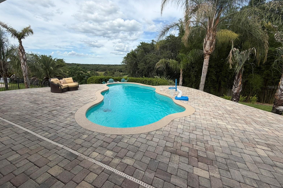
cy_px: 87
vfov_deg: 77.2
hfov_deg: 100.4
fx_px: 118
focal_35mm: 15
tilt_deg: -10.7
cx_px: 139
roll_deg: -0.7
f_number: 2.2
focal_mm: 2.22
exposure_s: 1/770
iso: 20
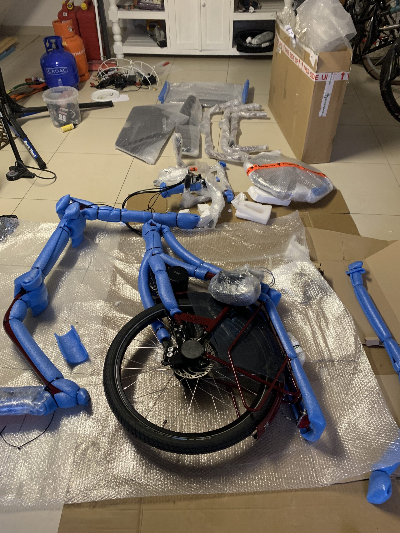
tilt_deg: -43.1
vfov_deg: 67.3
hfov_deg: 53.1
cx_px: 200
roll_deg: +0.5
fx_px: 401
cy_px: 266
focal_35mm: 26
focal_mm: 4.25
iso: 250
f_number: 1.8
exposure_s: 1/50
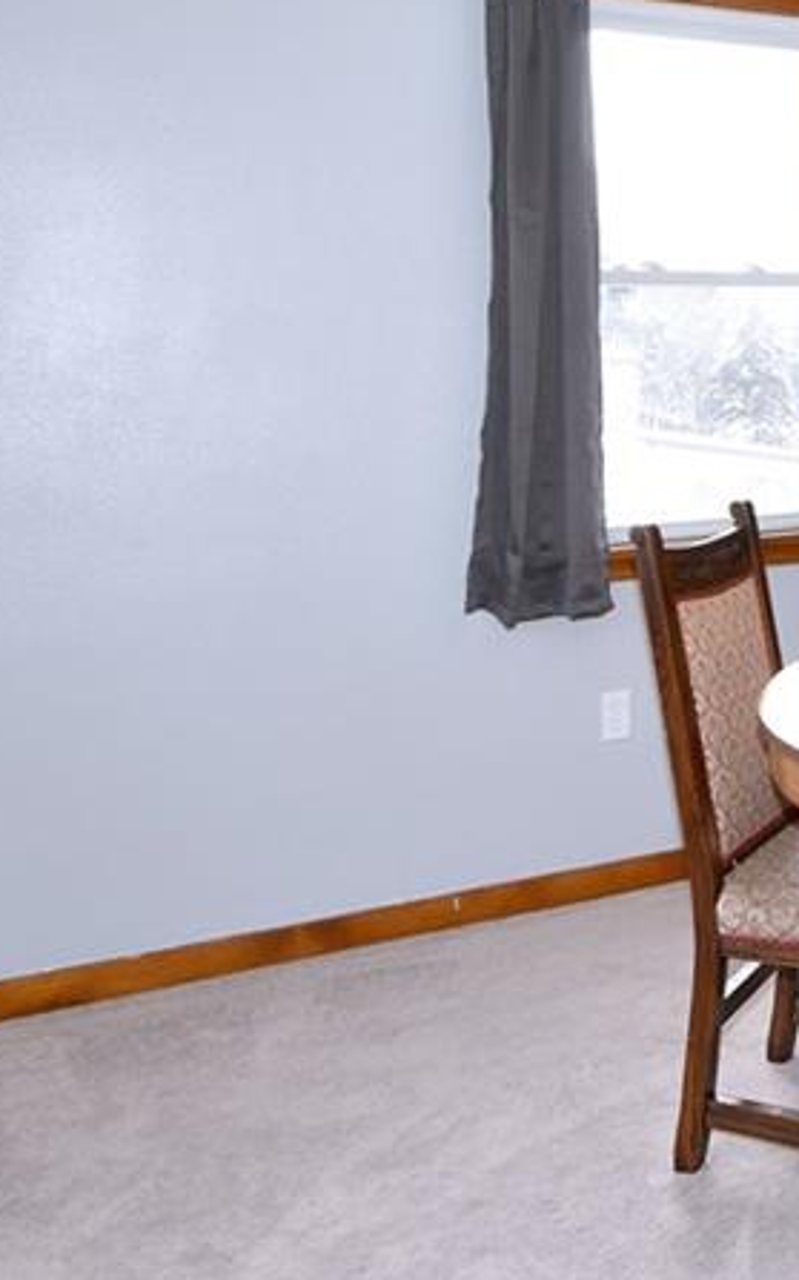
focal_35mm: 42
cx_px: 1011
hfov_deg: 26.4
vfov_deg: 45.5
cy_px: 318
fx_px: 1465
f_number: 5.6
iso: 160
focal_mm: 12
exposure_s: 1/125
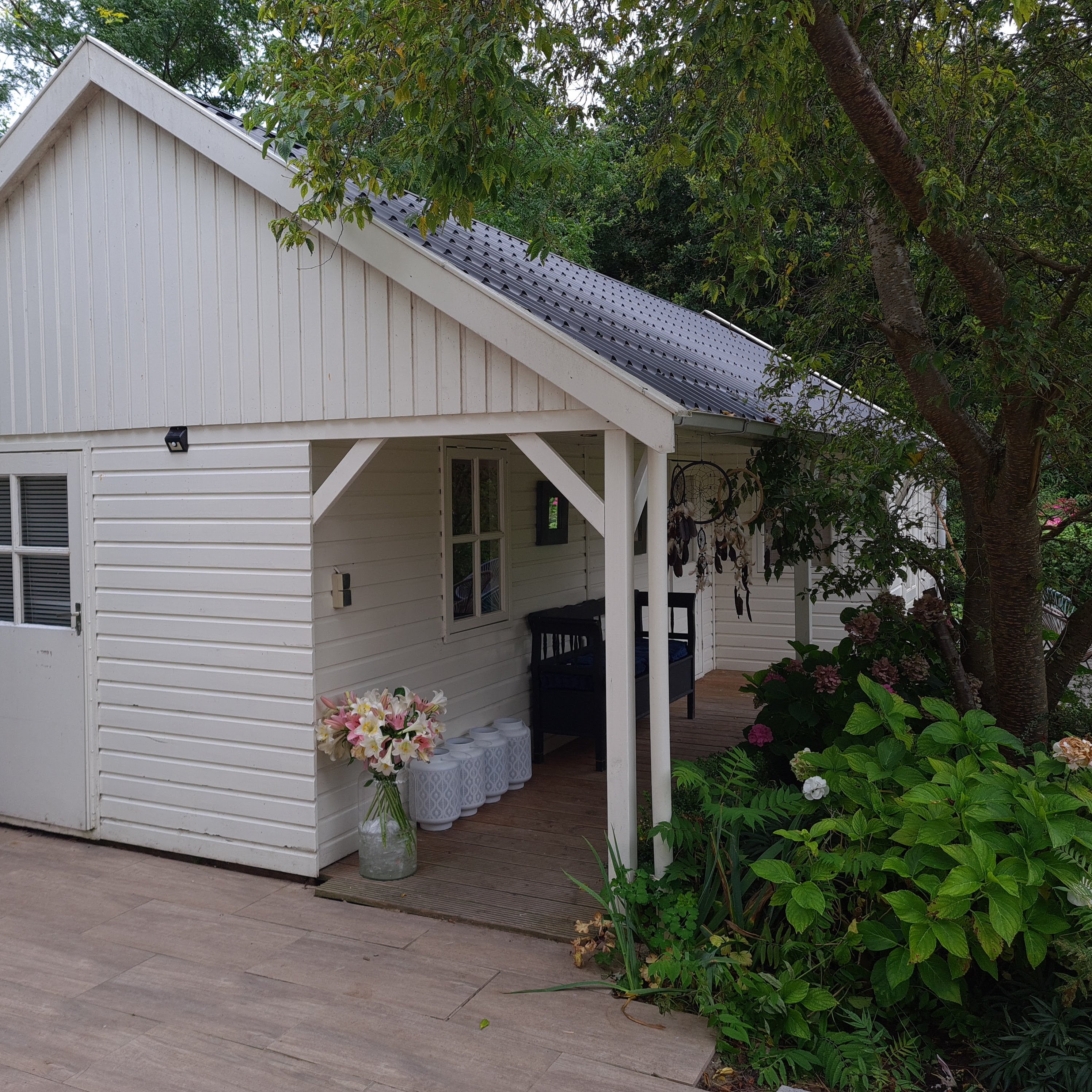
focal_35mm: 31
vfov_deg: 52.5
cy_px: 545
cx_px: 473
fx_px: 1106
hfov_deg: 52.4
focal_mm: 5.4
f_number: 1.8
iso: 50
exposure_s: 1/197
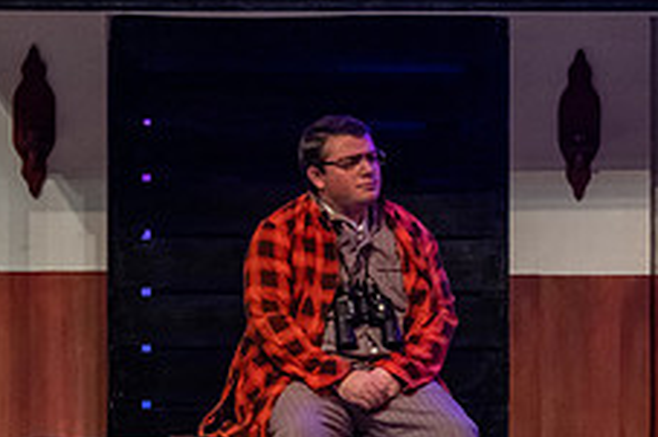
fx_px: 5844
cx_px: 617
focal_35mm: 320
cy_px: 262
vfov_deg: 4.3
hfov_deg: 6.4
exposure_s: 1/200
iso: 4000
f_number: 3.2
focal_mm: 125
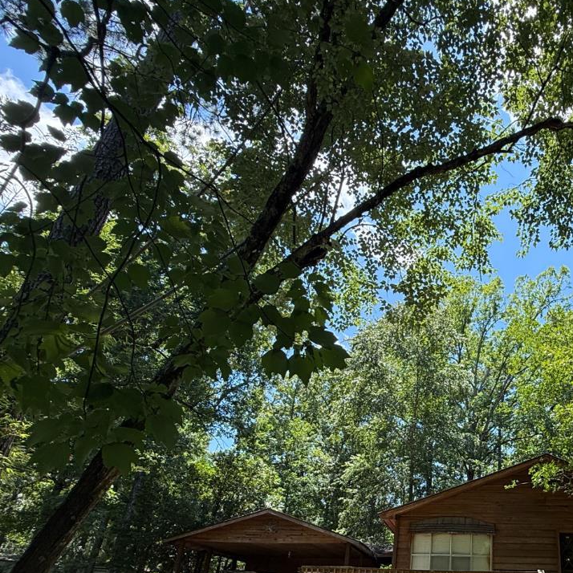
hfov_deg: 55.1
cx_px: 486
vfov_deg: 58.3
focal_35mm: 26
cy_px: 417
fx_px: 487
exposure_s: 1/442
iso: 64
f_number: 2.2
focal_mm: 2.22
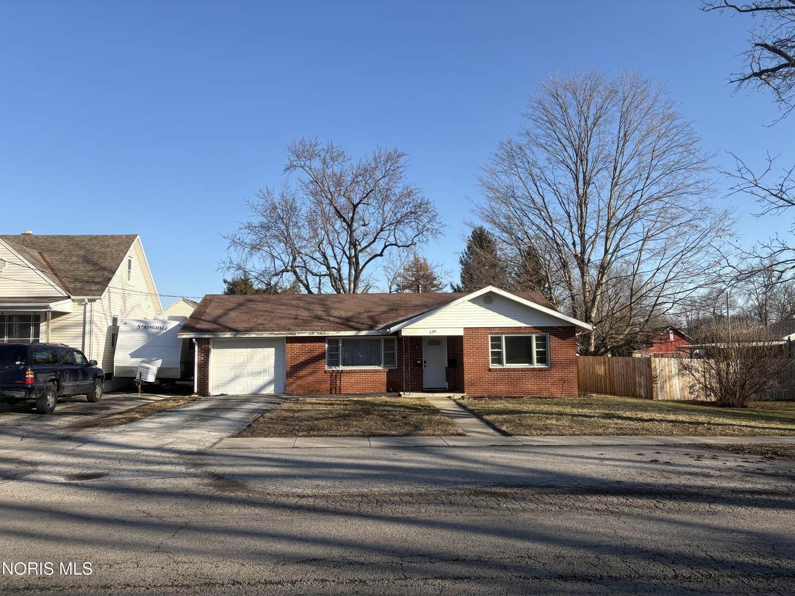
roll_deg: +1.7
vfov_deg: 53.1
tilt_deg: +5.3
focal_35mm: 26
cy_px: 298
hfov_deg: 67.3
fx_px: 597
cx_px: 398
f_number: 1.6
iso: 50
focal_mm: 5.96
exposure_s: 1/2451
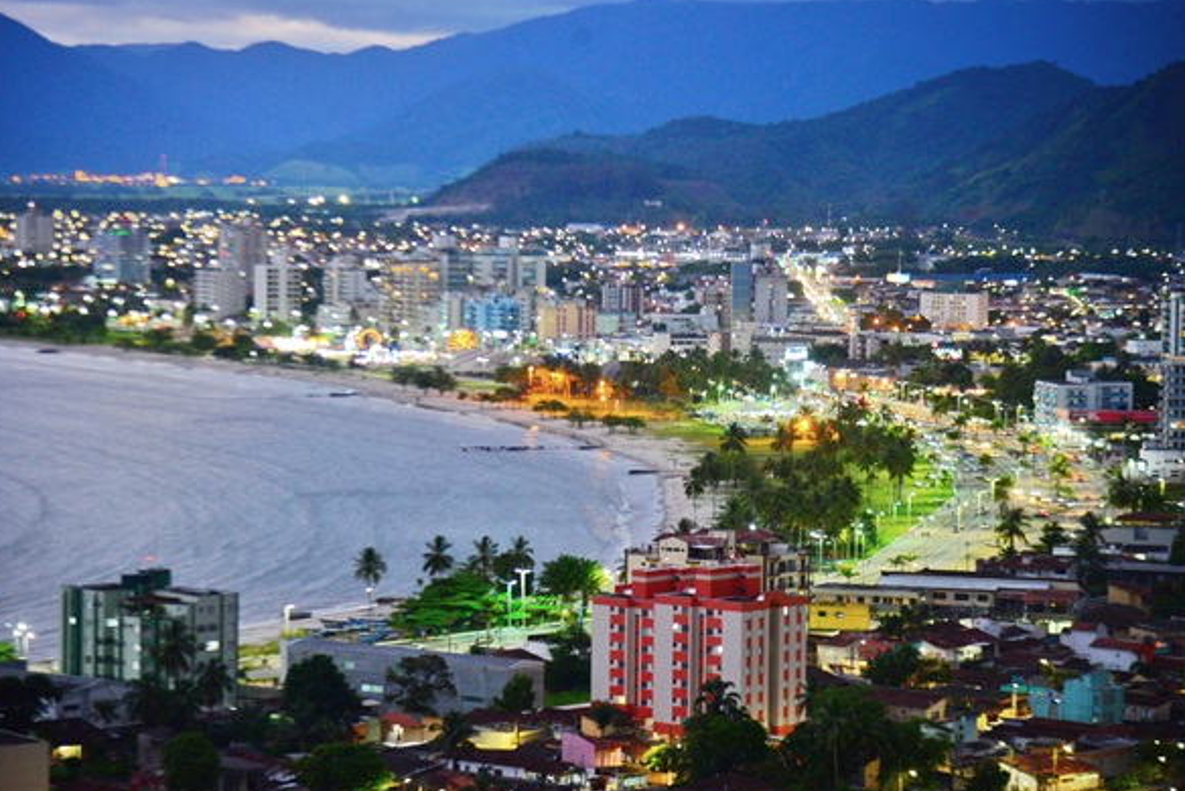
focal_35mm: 115
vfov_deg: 11.9
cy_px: 398
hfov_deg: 17.8
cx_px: 595
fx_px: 3787
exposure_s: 1/10
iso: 2000
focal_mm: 112
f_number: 4
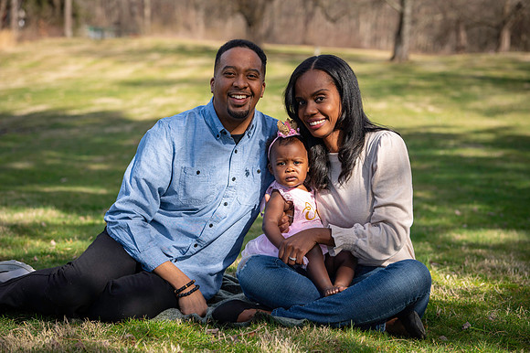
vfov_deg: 19.4
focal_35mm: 70
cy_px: 176
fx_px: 1030
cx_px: 265
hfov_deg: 28.9
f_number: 4
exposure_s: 1/1250
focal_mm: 70
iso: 250
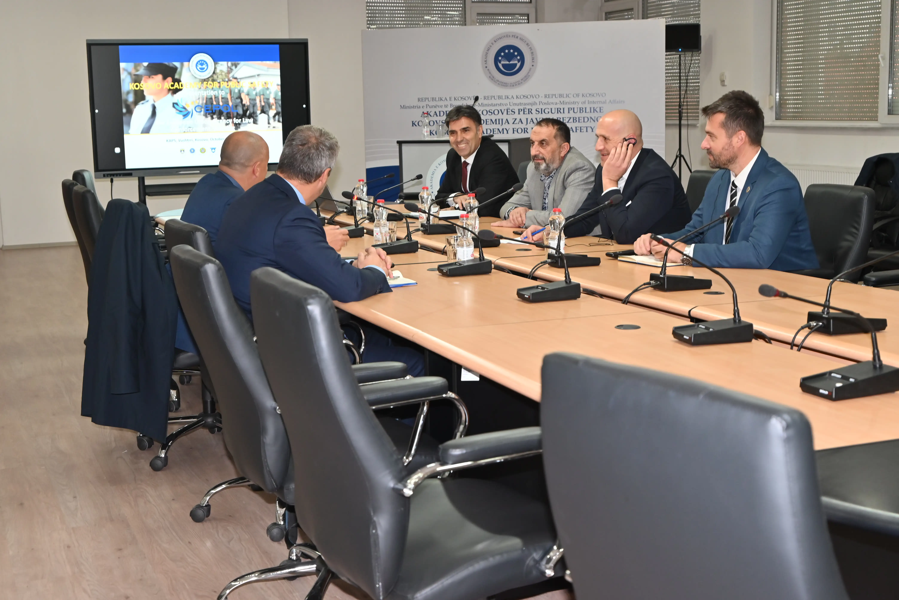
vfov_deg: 27.0
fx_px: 1249
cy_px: 300
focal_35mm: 50
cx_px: 450
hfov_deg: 39.6
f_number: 6.3
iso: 1100
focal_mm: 50
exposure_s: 1/60
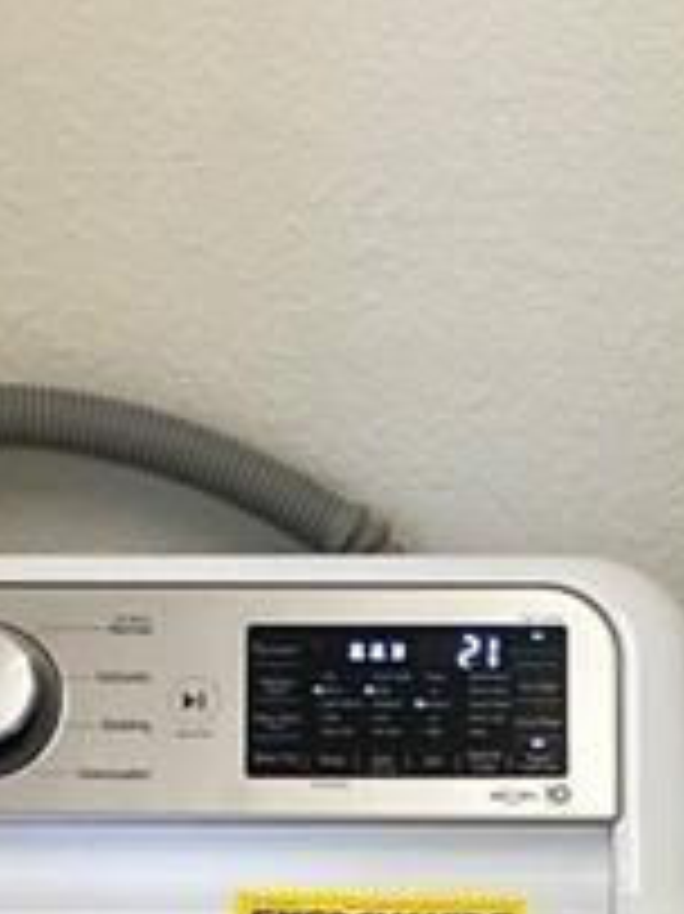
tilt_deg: -24.3
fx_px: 4062
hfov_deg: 9.5
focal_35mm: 154
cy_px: 1607
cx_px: 824
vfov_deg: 11.9
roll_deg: -1.9
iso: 125
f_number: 1.8
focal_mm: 4.25
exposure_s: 1/120
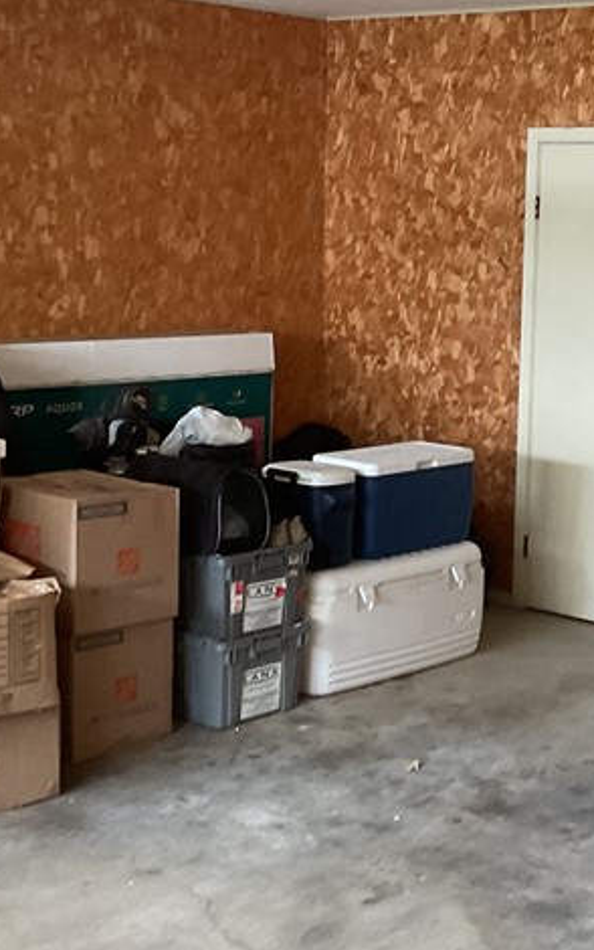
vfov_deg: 30.6
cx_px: 556
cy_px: 418
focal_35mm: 67
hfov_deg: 19.0
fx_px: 1734
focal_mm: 3
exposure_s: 1/60
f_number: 1.8
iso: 200
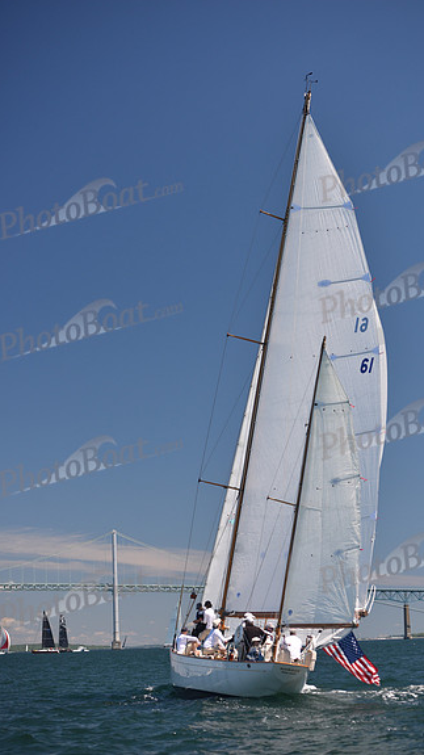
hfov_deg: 16.3
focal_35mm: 74
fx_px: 1481
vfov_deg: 28.6
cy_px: 377
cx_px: 251
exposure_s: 1/1000
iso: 200
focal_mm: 70
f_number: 3.5
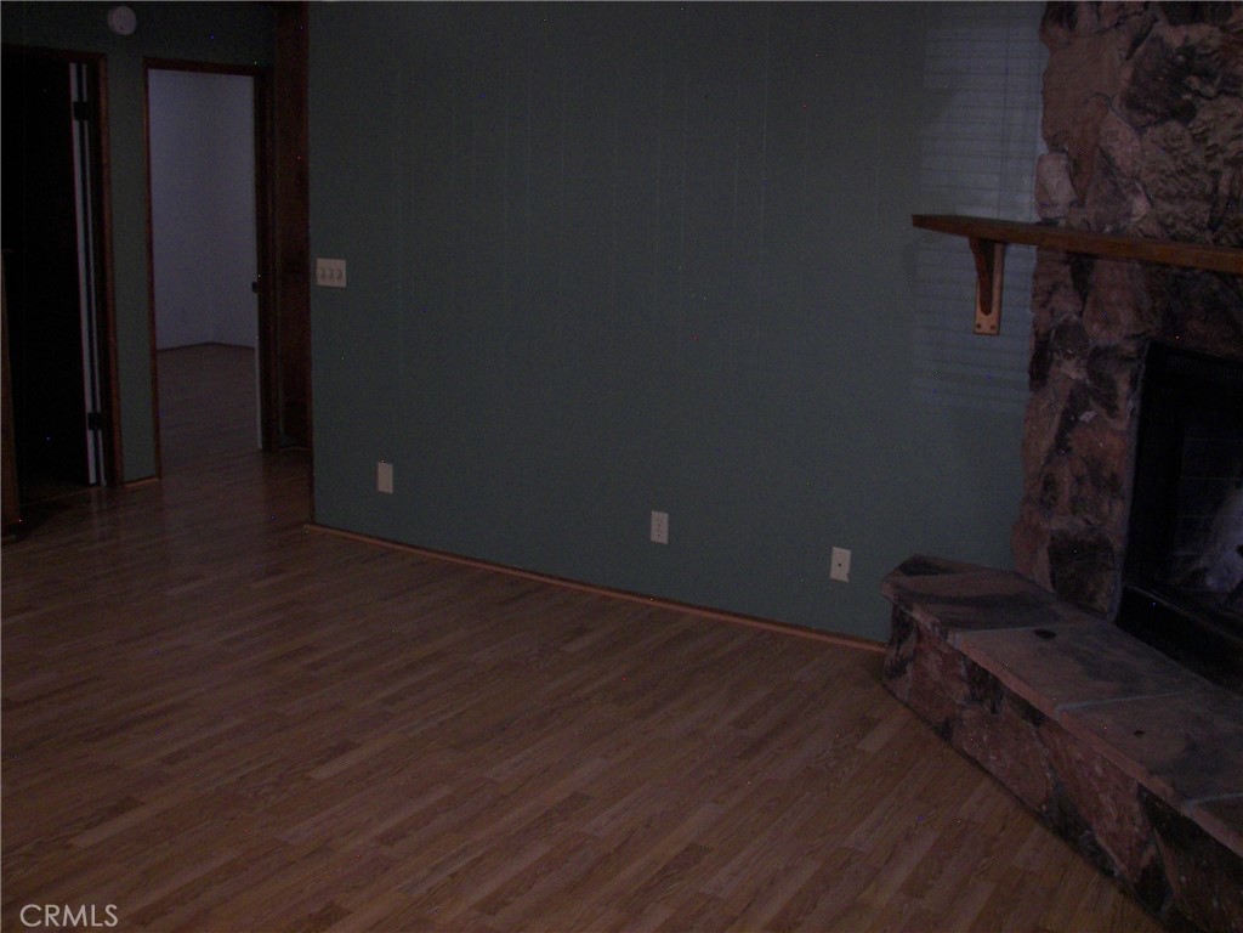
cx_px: 622
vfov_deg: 39.7
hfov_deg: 51.4
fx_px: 1293
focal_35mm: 36
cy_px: 466
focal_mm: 6
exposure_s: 1/30
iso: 160
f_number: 2.8
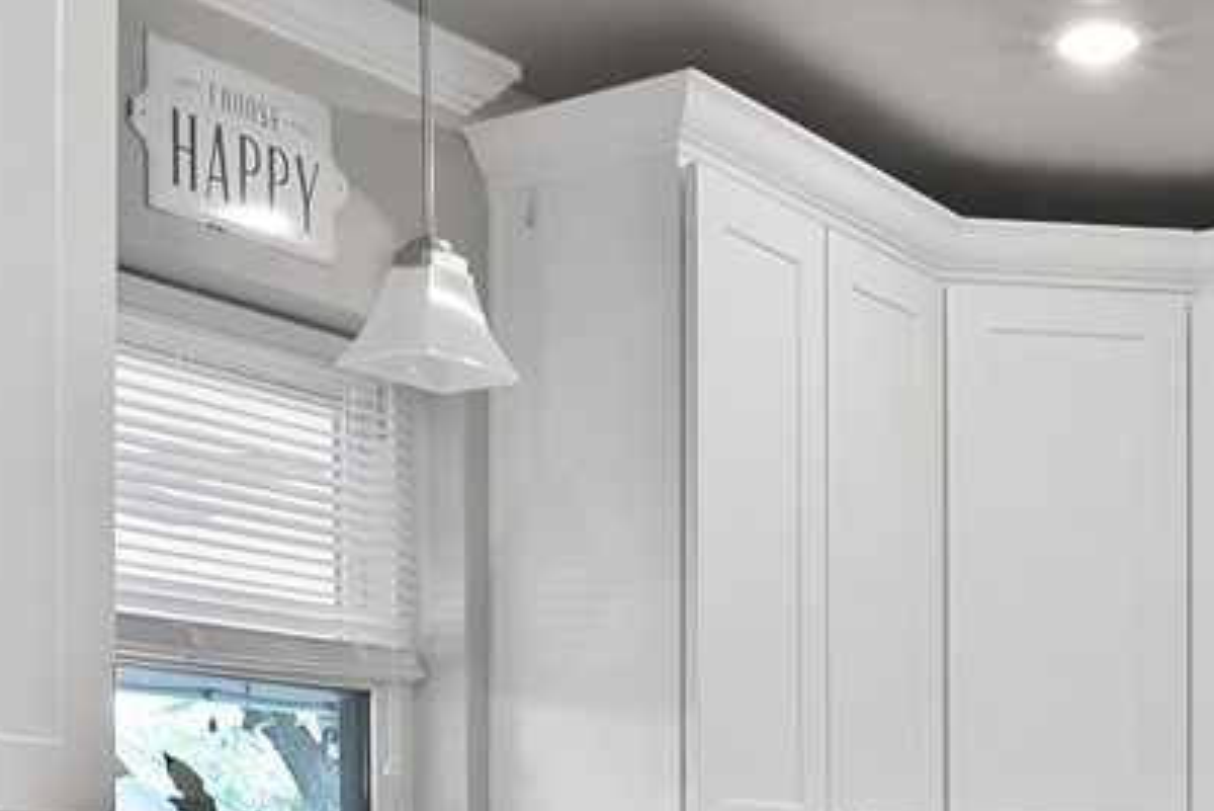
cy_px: 908
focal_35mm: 70
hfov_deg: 28.8
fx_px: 2361
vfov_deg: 18.7
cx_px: 634
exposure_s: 1/4
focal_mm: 14
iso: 640
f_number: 9
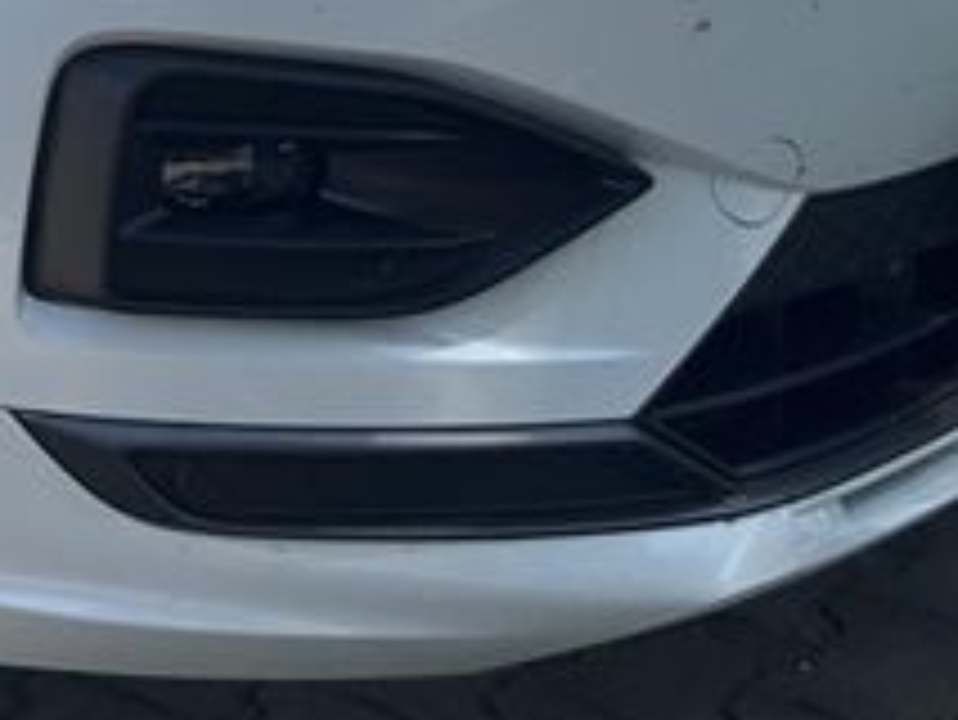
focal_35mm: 109
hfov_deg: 16.8
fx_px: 3018
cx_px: -369
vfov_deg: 12.9
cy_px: -346
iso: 25
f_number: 1.8
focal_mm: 3
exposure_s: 1/1377
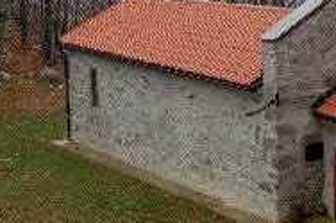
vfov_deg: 16.5
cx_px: 307
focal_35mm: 82
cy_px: 45
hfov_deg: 24.0
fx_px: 766
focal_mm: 23
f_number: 6.3
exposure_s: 1/160
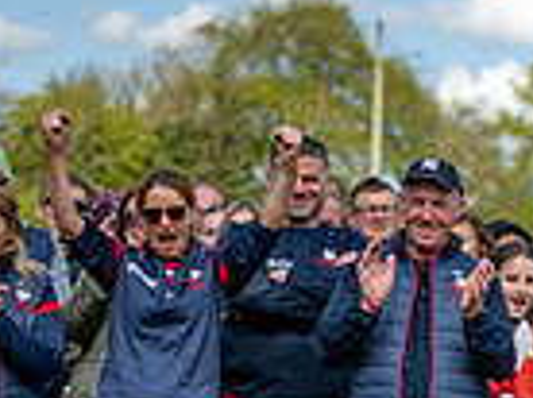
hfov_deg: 10.1
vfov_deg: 7.7
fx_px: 2920
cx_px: 830
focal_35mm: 190
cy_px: 574
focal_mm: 47
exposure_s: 1/1600
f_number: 2.8
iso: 100
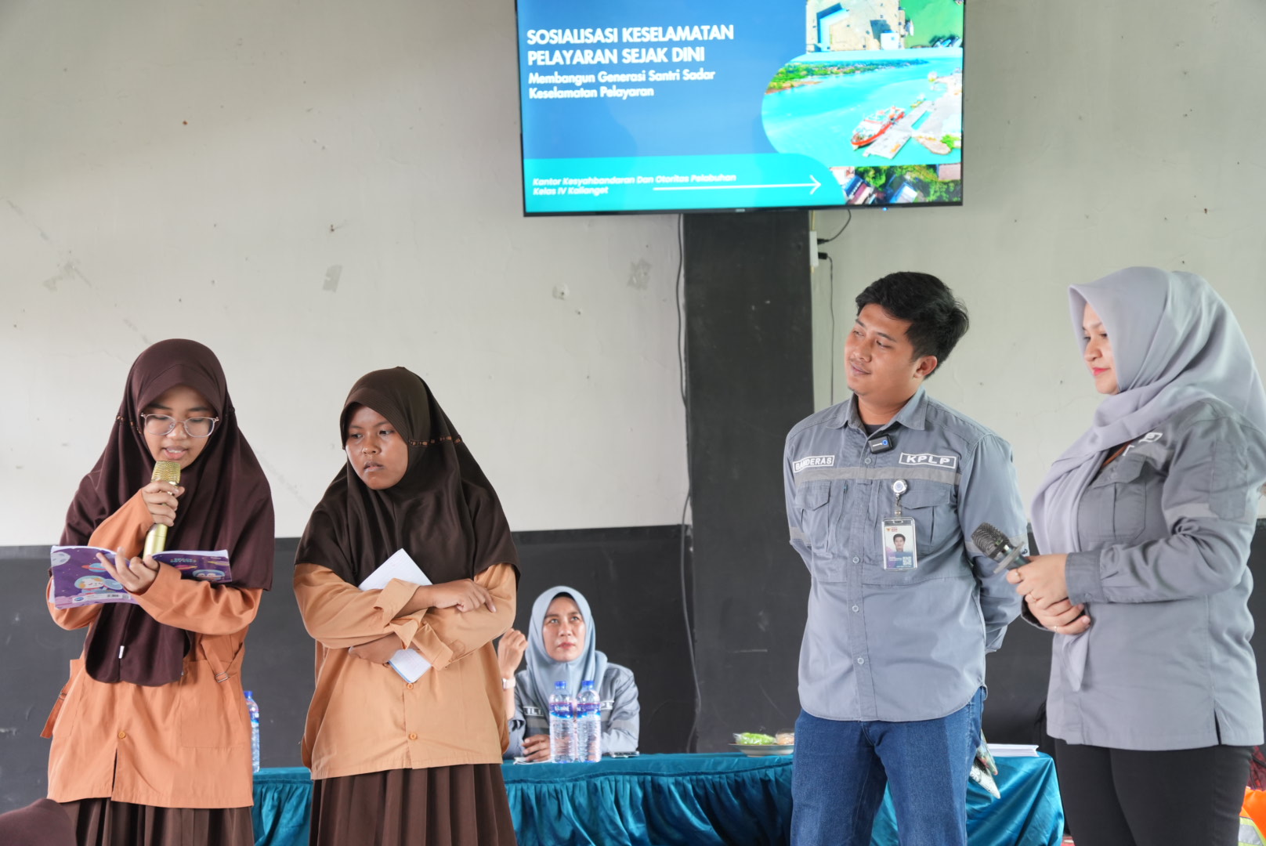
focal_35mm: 69
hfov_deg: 29.2
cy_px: 423
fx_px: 2428
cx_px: 633
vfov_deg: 19.8
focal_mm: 46
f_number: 2.8
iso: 640
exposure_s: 1/80
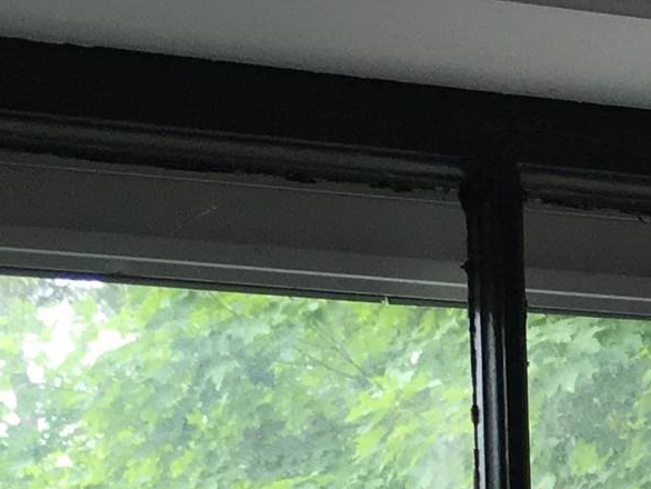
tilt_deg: -4.2
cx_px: 921
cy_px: 1248
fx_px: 2860
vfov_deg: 8.7
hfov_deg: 12.5
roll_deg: +0.6
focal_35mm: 152
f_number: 2.2
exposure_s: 1/60
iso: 32
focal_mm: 4.15
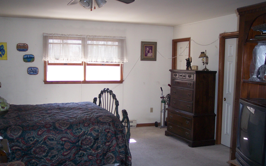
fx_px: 304
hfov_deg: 47.2
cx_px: 134
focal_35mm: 42
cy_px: 92
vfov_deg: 30.5
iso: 140
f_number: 2.8
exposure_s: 1/60
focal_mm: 8
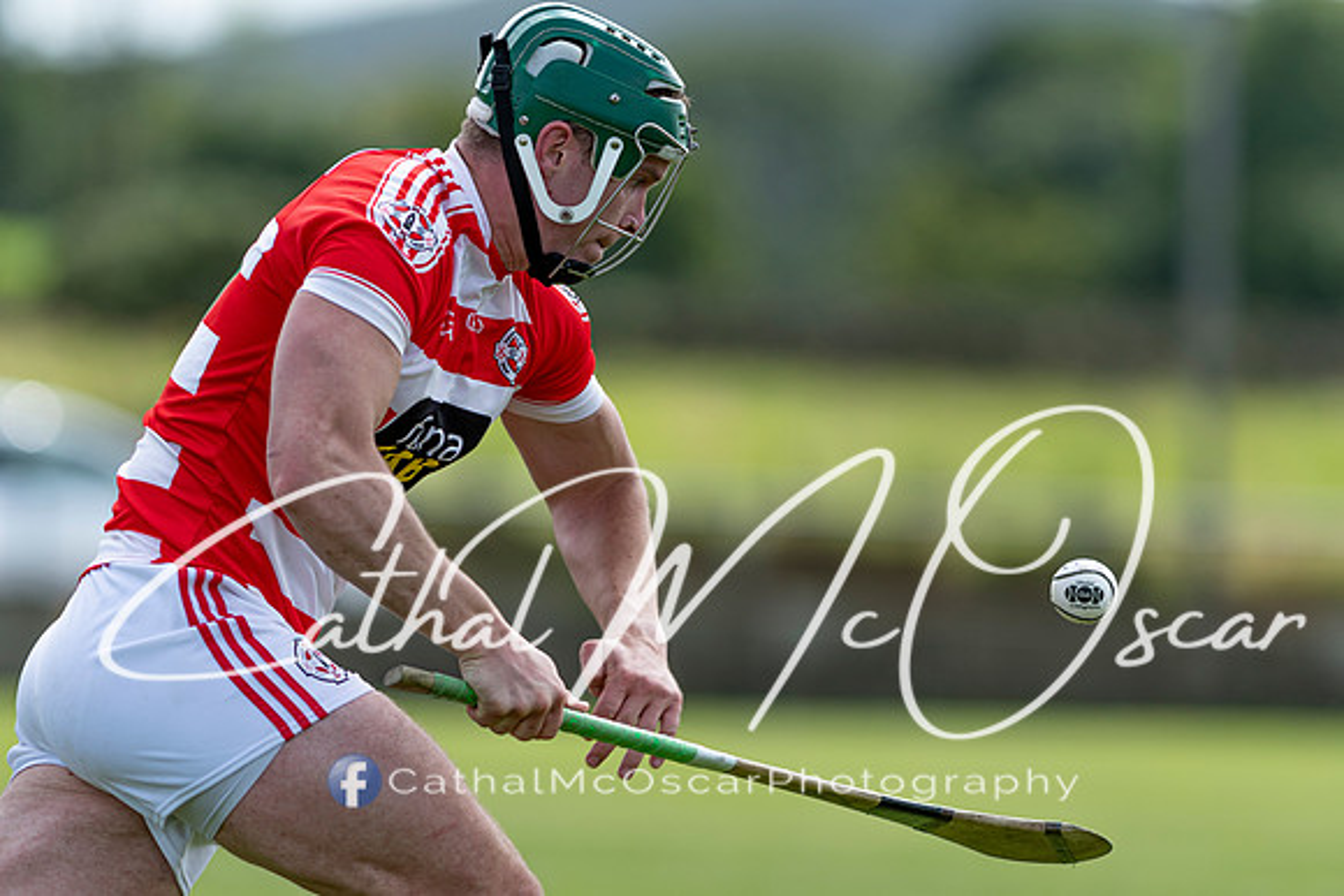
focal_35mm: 487
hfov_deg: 4.2
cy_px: 430
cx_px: 665
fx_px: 18173
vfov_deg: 2.8
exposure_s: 1/1600
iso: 110
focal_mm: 300
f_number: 2.8
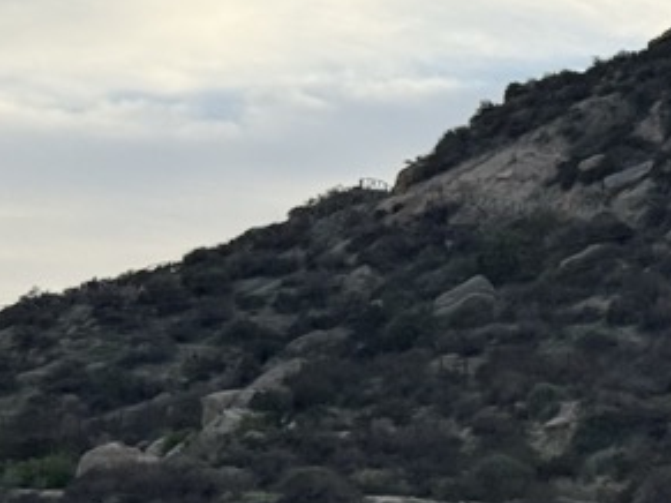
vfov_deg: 8.8
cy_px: 198
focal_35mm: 169
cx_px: 1176
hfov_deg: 11.0
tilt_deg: +8.7
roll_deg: -1.7
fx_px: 3275
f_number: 1.78
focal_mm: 6.76
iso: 80
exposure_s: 1/2865
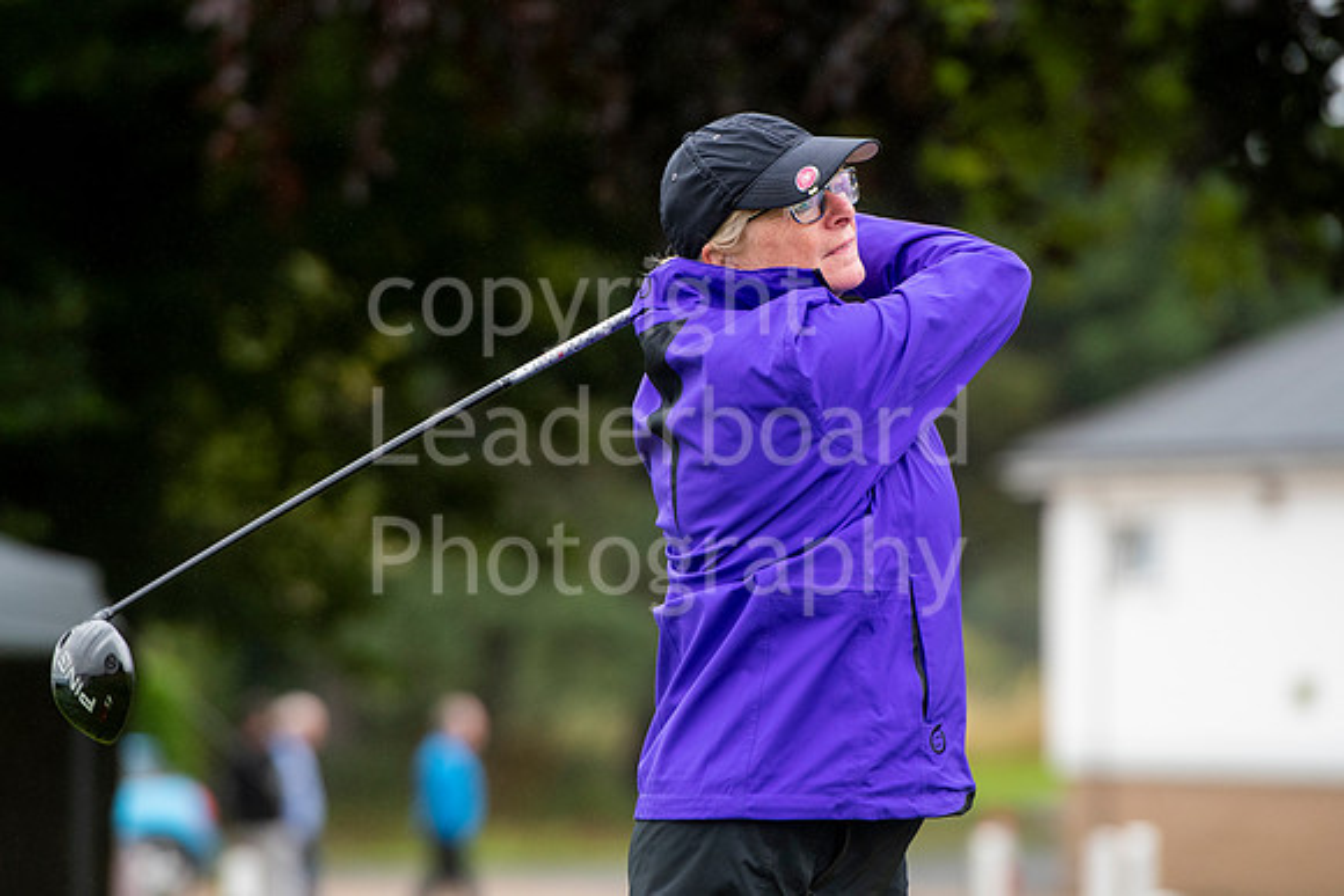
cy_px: 448
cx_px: 672
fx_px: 11202
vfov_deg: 4.6
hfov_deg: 6.9
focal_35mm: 300
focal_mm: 200
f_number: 4
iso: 1000
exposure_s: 1/1250
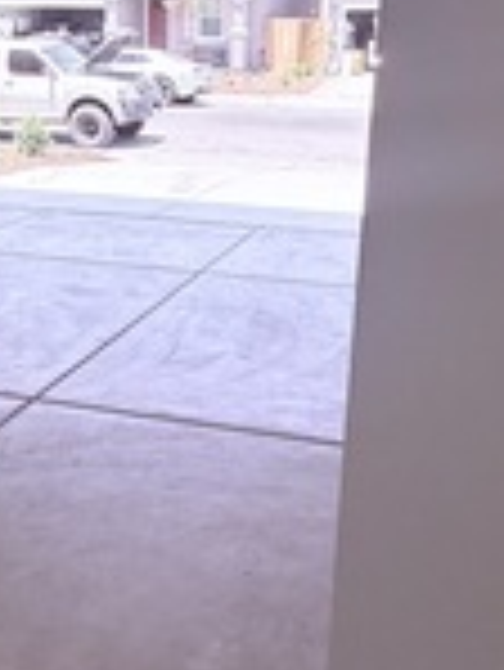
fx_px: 911
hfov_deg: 30.8
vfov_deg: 40.4
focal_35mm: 47
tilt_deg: -20.6
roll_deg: -0.7
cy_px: 369
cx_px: 200
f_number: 2.2
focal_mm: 2.22
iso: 64
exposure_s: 1/518
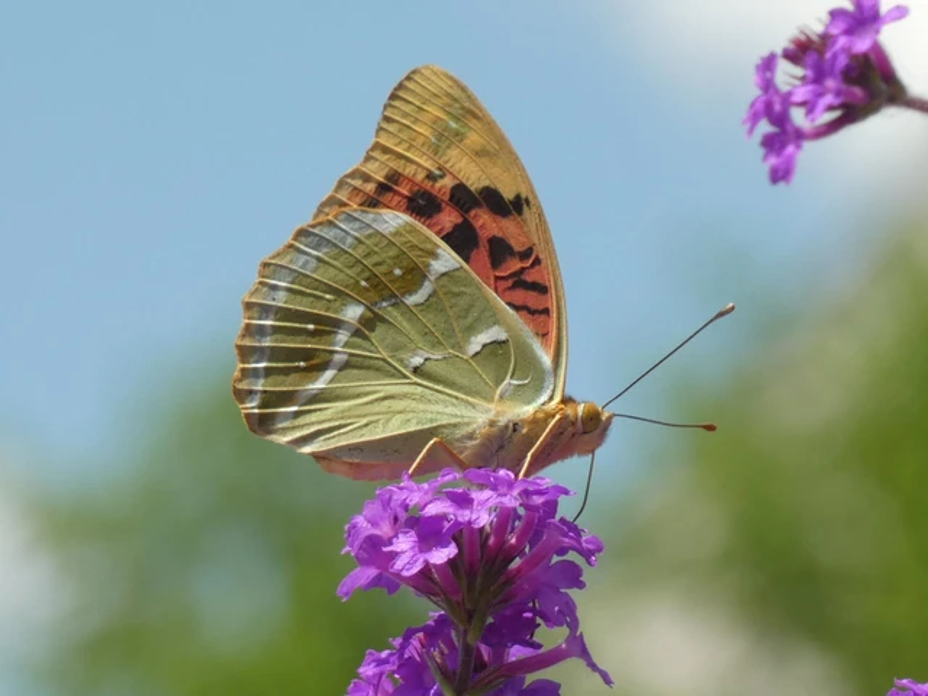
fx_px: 9383
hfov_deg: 5.7
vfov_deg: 4.2
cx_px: 464
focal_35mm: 350
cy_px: 348
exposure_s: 1/125
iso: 80
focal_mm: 62.7
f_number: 5.6
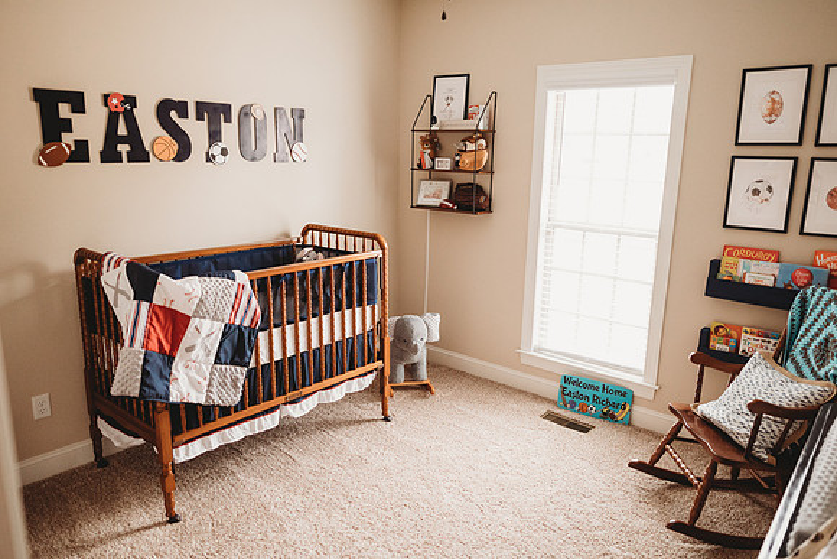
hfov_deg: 71.3
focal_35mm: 25
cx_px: 429
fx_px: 583
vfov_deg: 51.2
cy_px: 280
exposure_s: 1/160
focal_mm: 24
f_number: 2.2
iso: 1600
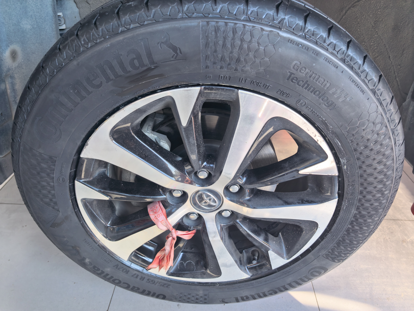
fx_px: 287
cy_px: 156
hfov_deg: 71.6
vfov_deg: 56.8
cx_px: 207
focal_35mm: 24
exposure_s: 1/151
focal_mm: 6.98
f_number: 2
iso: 50
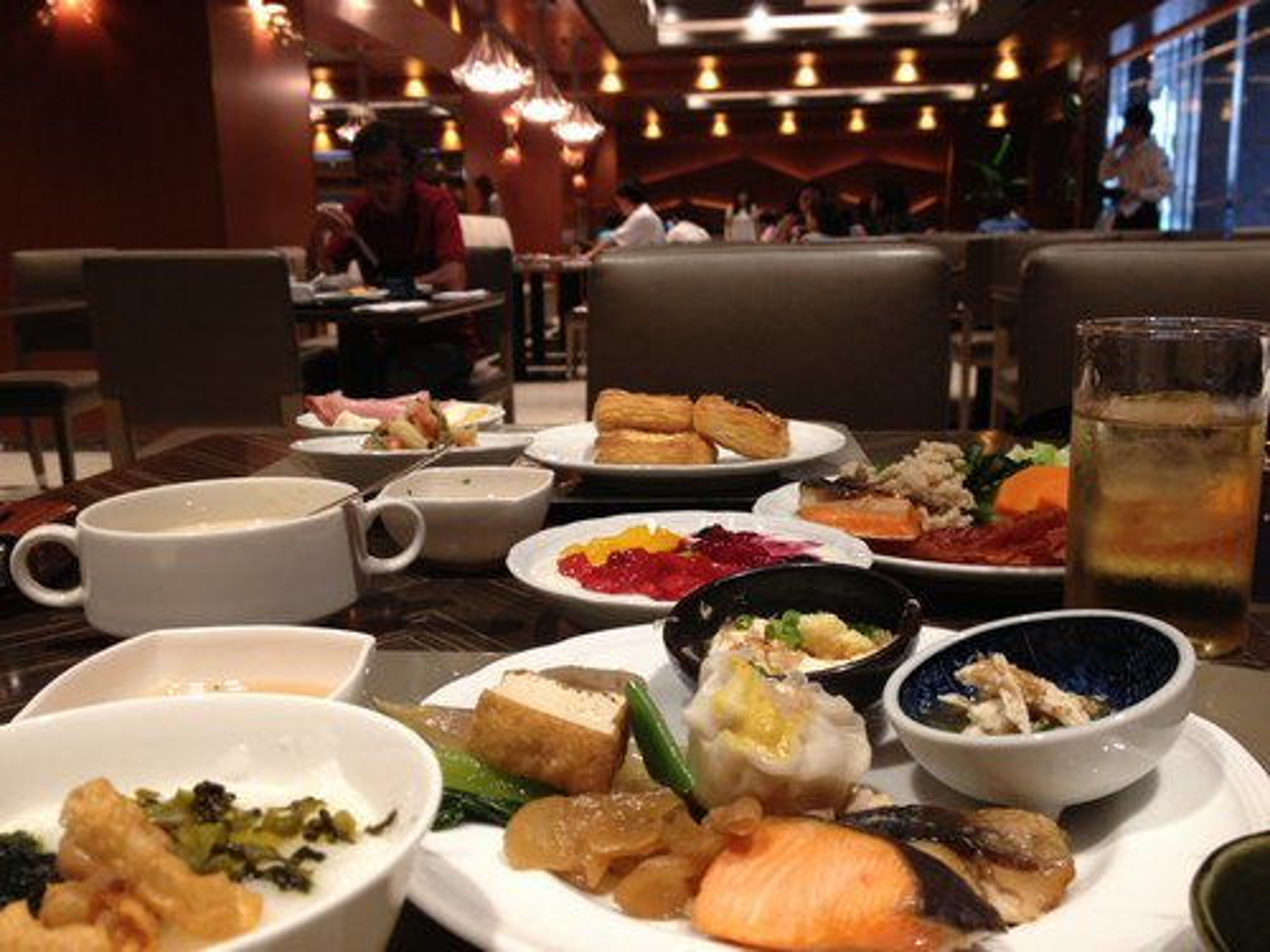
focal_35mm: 35
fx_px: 1284
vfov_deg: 40.7
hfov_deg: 52.6
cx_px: 635
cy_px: 476
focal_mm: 4.28
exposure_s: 1/20
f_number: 2.4
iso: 80
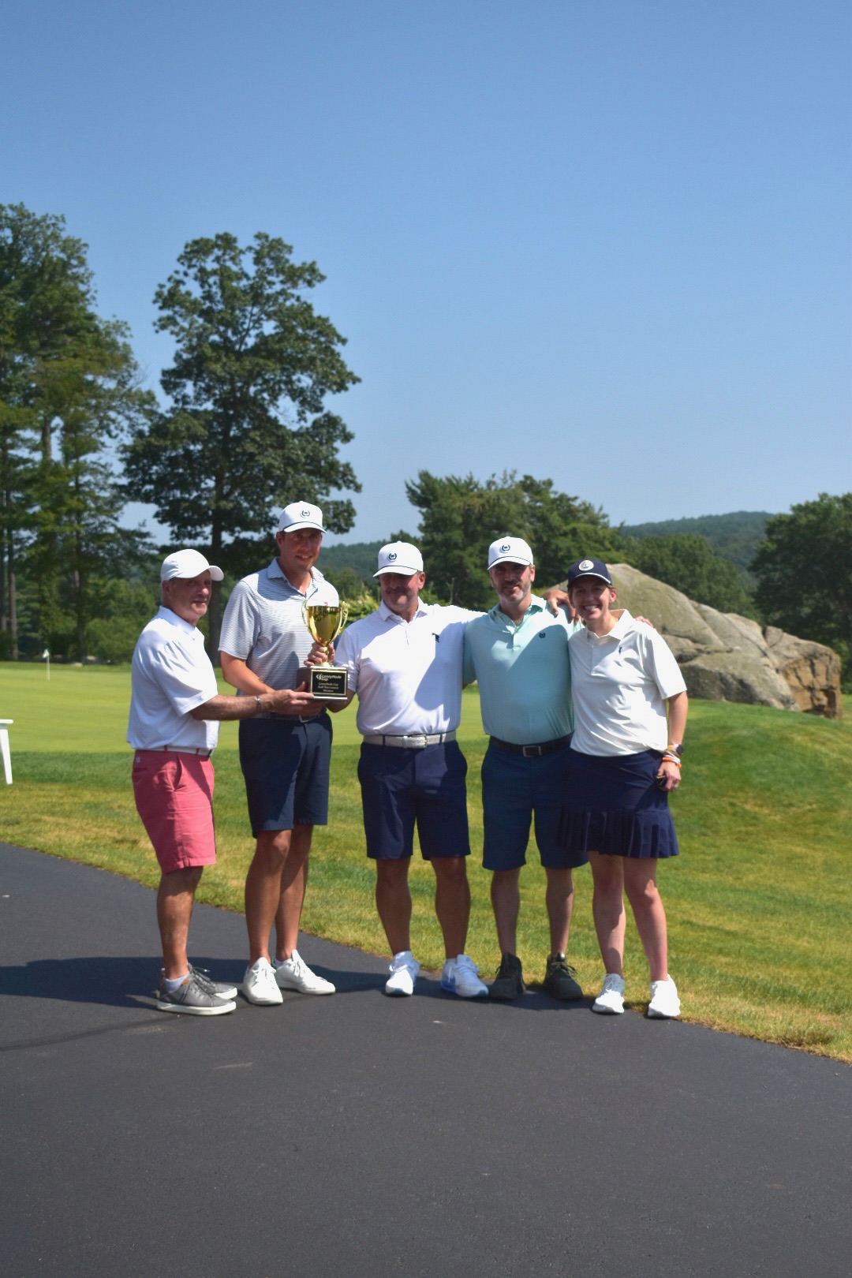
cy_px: 639
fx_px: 1864
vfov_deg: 37.9
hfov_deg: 25.8
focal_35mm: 52
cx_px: 426
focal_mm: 35
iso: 200
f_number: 5.6
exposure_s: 1/4000
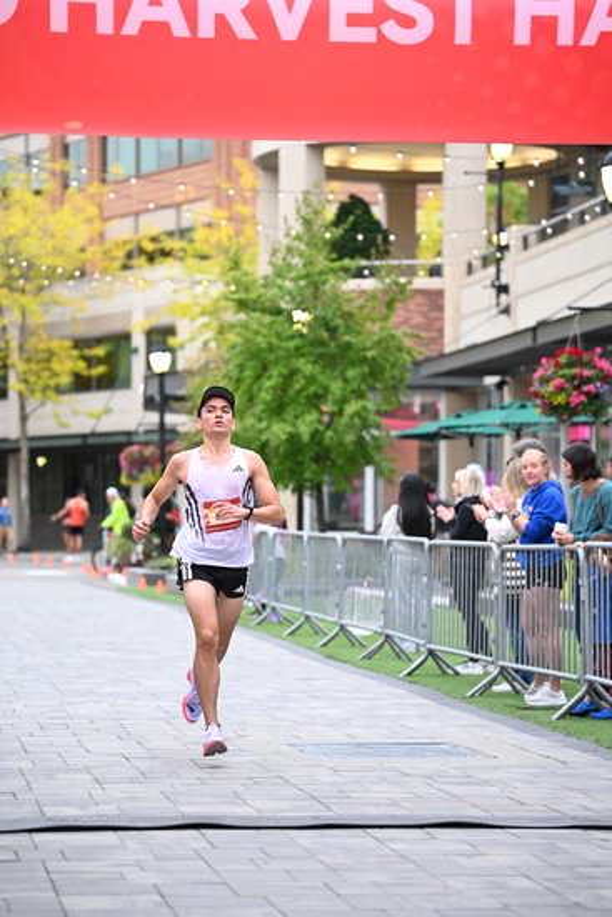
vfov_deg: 20.2
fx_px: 2574
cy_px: 458
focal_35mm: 101
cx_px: 306
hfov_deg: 13.6
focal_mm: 101
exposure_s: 1/800
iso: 1600
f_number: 2.8
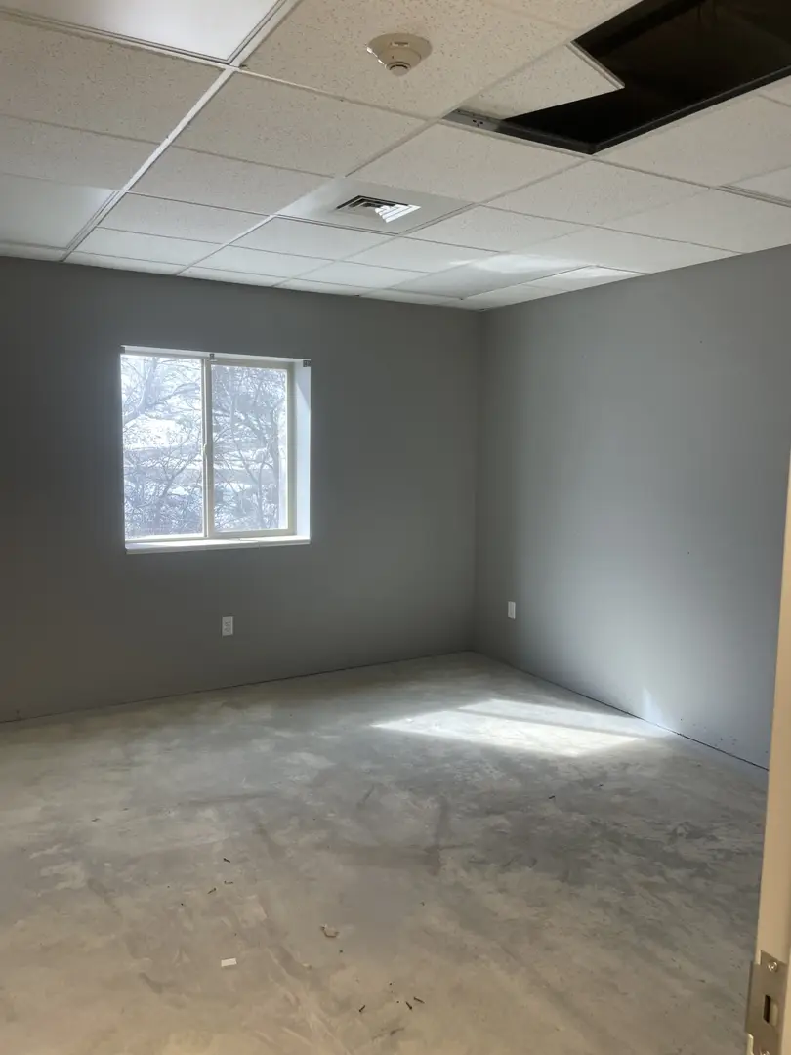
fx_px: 792
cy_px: 528
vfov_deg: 67.3
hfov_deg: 53.1
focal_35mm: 26
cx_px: 396
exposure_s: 1/120
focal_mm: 4.2
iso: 100
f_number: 1.6
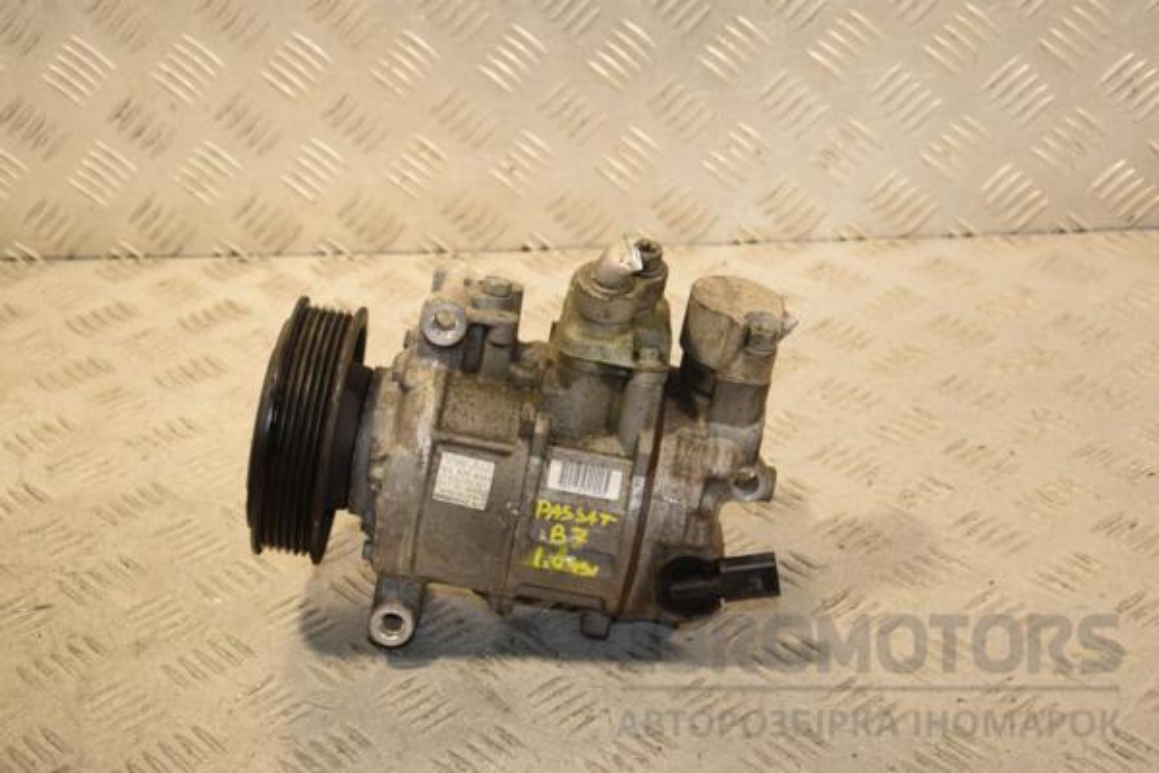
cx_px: 580
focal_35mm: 68
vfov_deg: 20.2
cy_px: 386
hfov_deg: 29.9
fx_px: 2173
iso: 800
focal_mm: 45
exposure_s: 1/200
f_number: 6.3
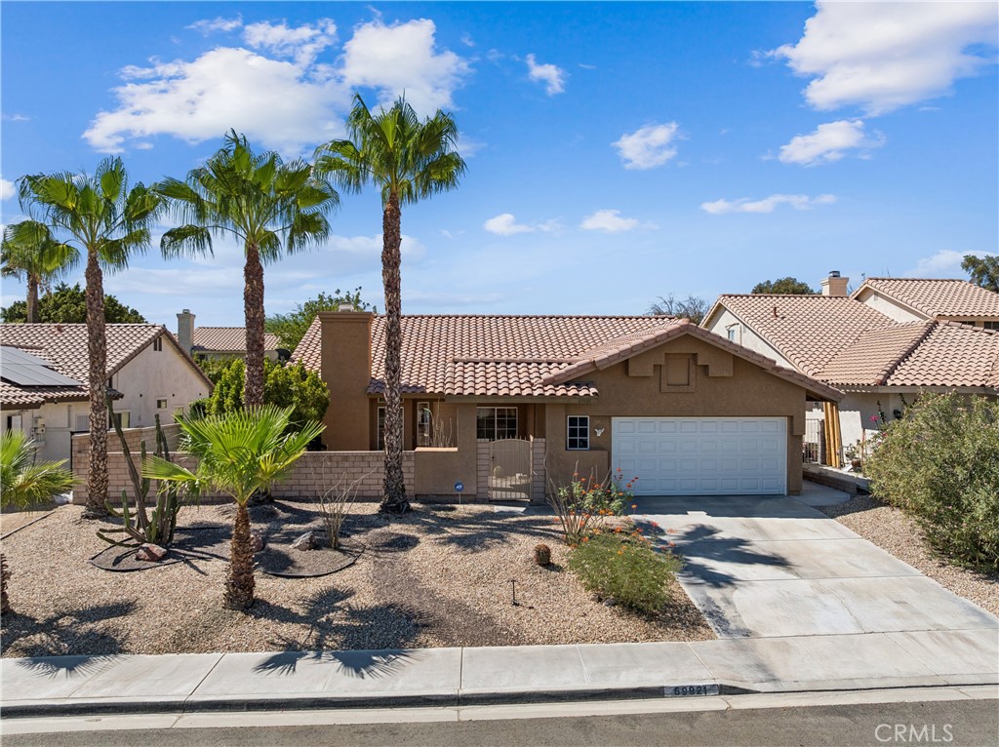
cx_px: 500
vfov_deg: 56.7
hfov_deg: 71.6
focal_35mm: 24
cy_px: 374
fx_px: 692
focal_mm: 12.3
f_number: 2.8
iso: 100
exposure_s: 1/80
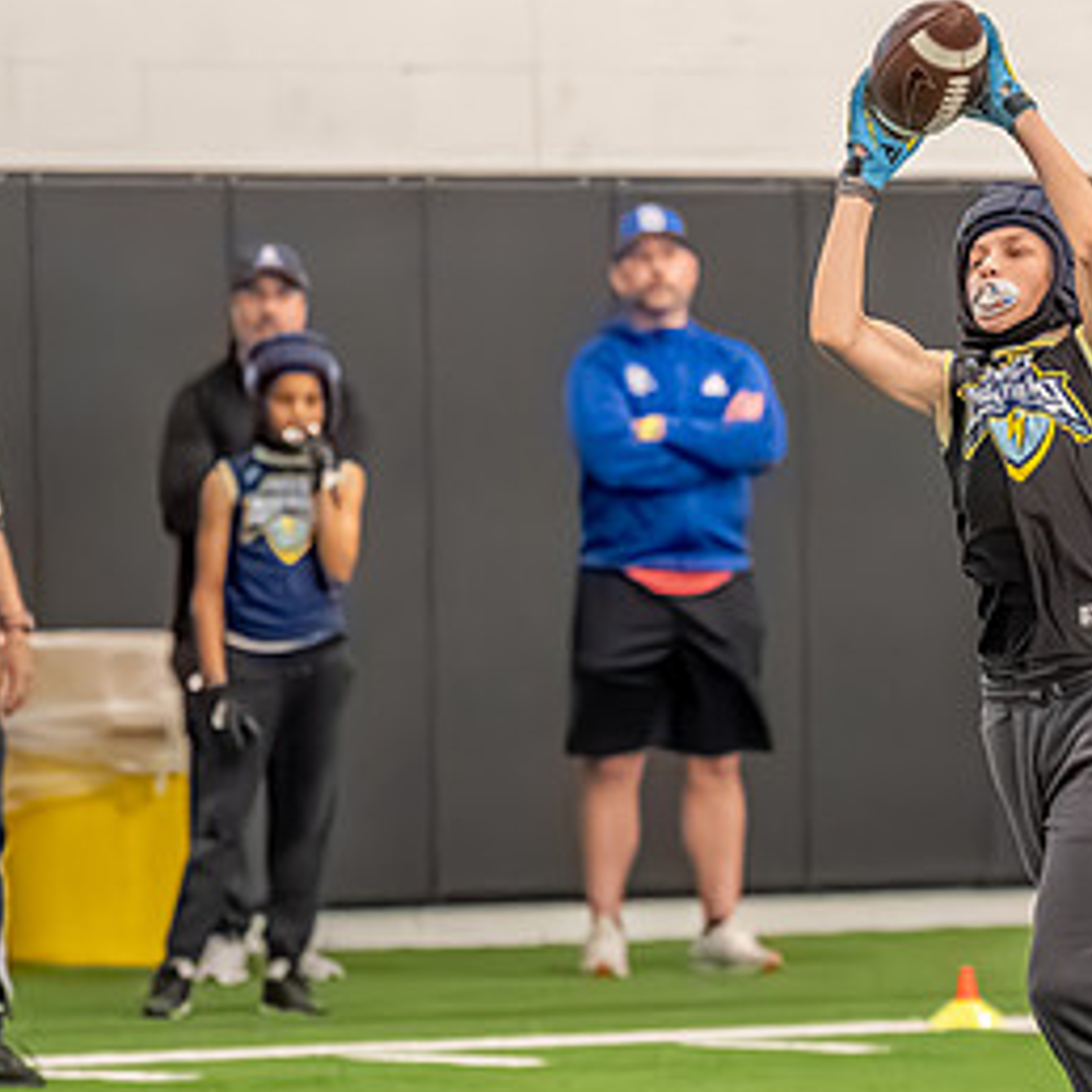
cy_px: 963
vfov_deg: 3.9
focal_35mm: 450
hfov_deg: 3.9
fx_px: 16061
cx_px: 950
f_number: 2.8
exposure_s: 1/1000
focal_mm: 122
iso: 6400
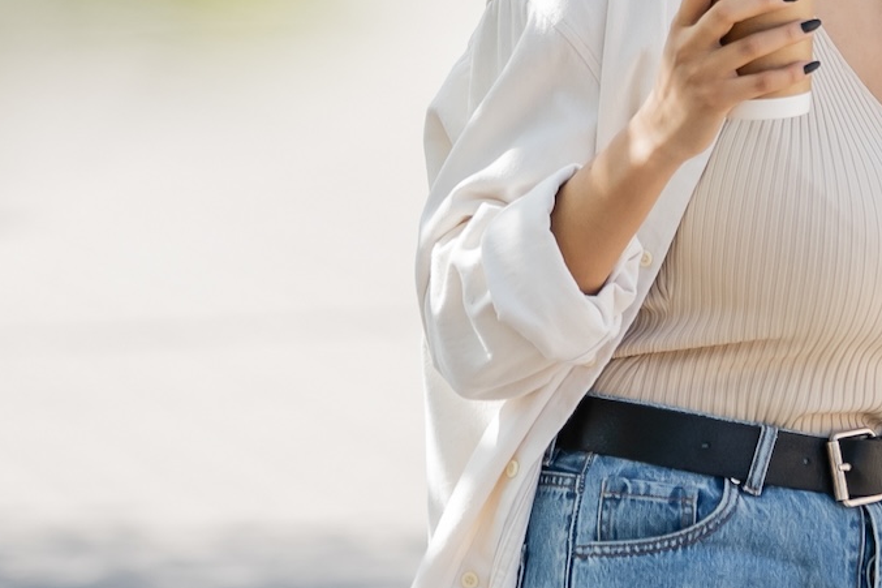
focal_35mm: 554
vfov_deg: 2.5
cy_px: -237
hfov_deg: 3.7
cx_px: 843
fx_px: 13569
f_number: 2.8
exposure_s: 1/1600
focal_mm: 125
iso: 200
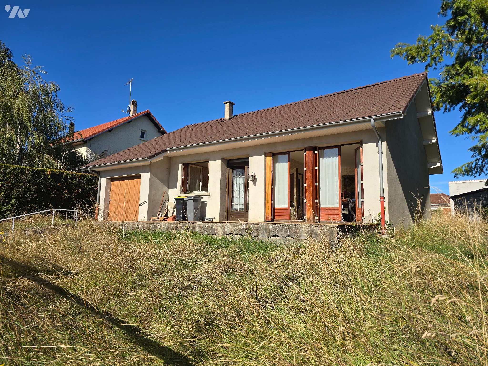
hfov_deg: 73.9
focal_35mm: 23
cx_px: 244
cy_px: 183
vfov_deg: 58.9
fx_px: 324
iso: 12
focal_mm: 6.3
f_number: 1.7
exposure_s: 1/814
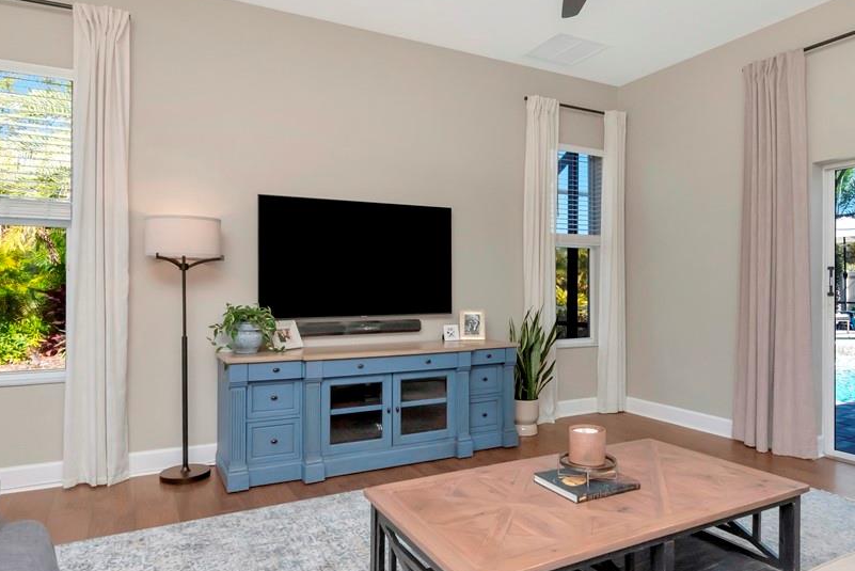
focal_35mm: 23
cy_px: 303
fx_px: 547
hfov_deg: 76.0
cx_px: 454
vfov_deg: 55.1
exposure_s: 1/200
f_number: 11
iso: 800
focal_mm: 12
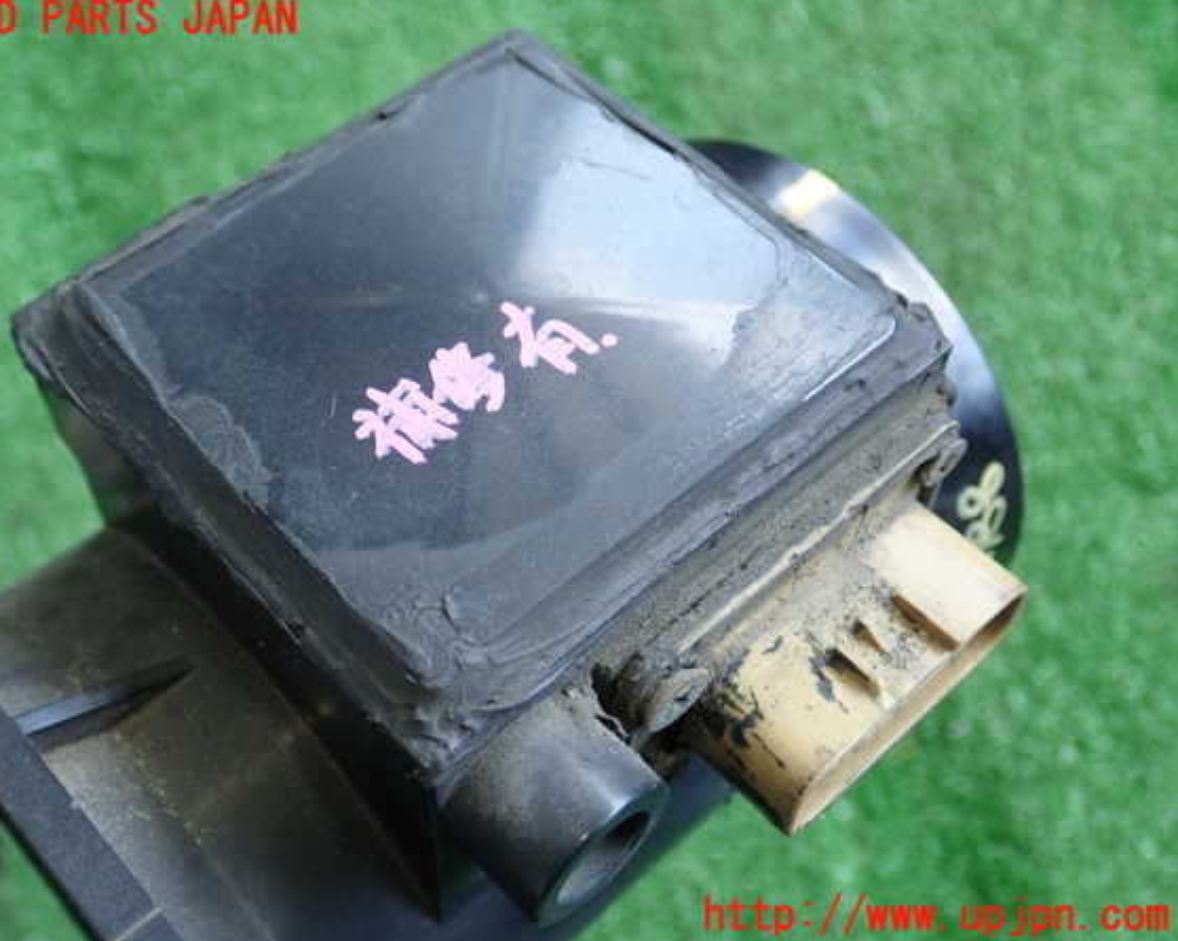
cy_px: 468
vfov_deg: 35.7
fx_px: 1464
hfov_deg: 43.8
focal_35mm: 42
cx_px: 547
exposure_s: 1/80
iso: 200
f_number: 2.8
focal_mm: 7.34
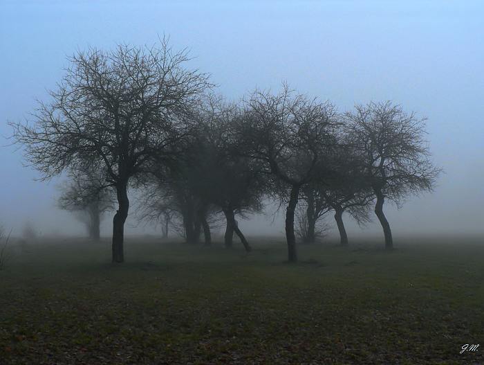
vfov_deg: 24.9
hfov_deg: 32.7
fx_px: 826
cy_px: 182
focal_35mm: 59
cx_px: 242
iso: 80
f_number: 4
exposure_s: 1/640
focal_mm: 9.9
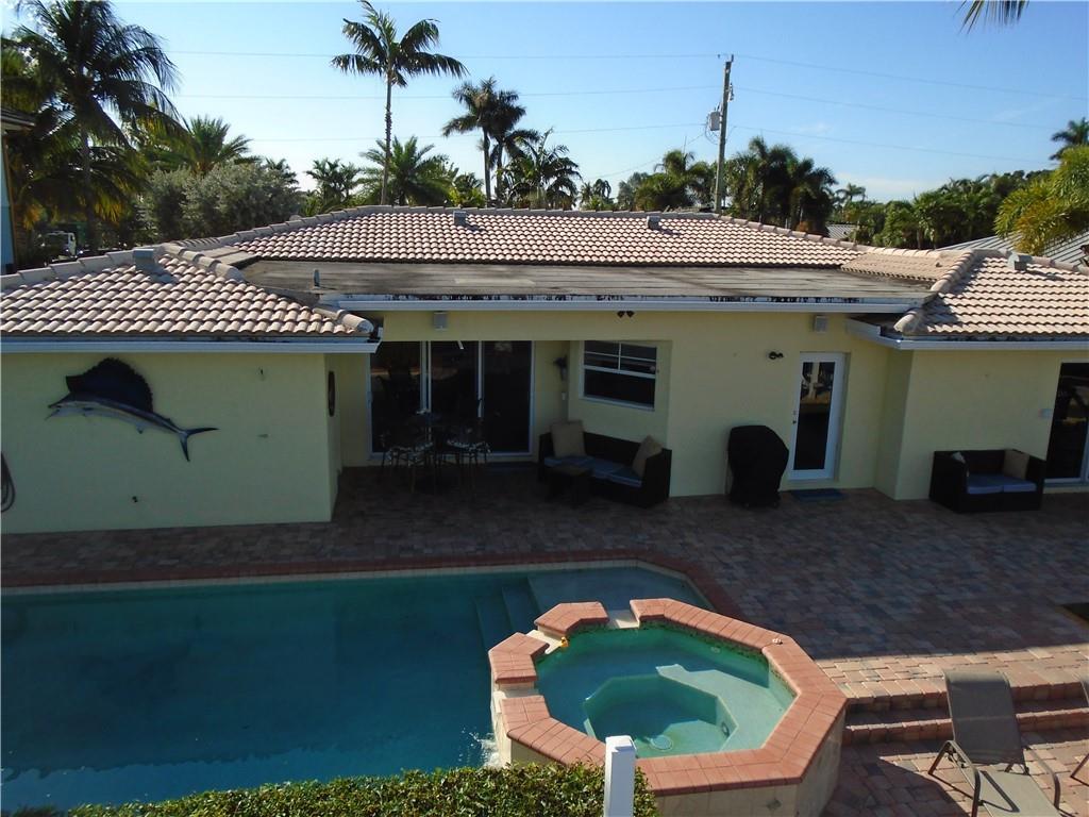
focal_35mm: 26
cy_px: 408
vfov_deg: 53.1
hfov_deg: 67.3
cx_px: 544
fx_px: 818
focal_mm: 4.6
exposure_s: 1/1250
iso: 100
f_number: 3.2
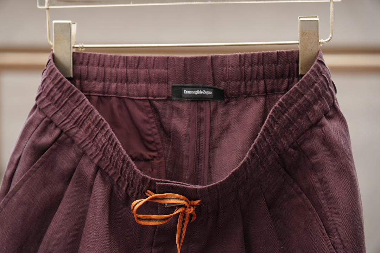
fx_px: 1108
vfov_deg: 13.0
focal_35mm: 105
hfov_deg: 19.5
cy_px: 126
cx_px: 190
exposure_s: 1/125
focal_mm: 70
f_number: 3.5
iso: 320
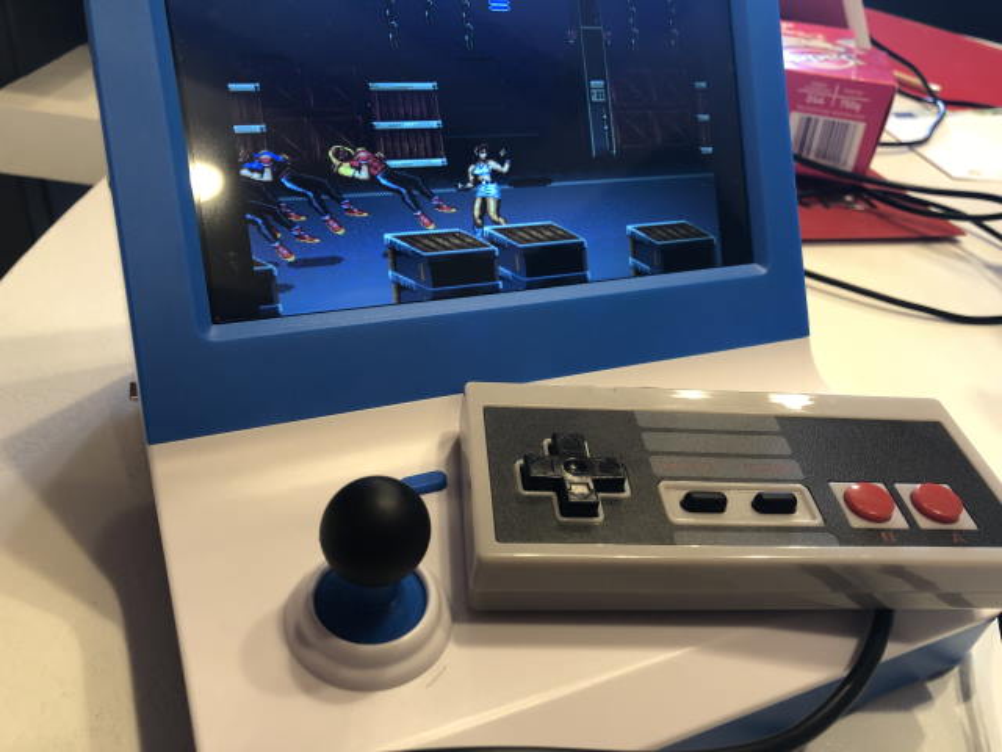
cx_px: 501
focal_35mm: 28
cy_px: 376
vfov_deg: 49.7
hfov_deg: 63.4
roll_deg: -8.2
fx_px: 810
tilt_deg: -35.4
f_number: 1.8
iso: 64
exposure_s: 1/17
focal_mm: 4
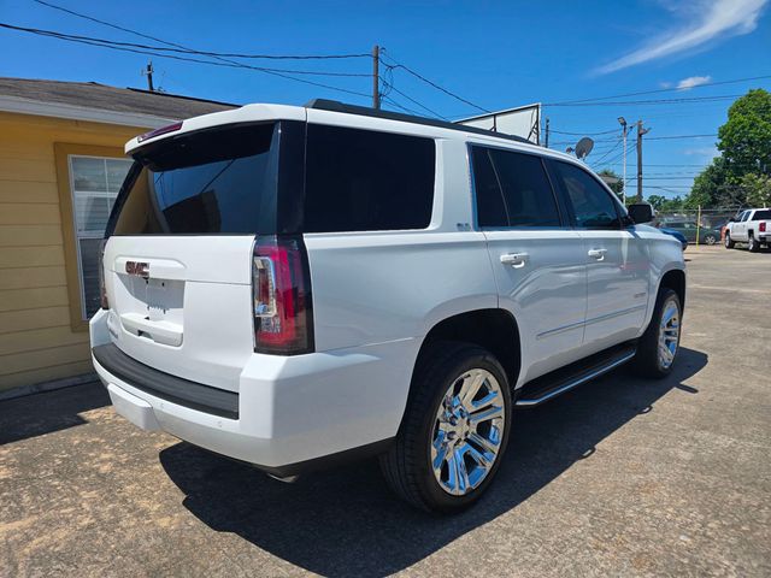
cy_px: 289
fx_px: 512
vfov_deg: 58.9
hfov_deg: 73.9
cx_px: 386
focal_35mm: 23
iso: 12
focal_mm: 6.3
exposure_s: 1/1047
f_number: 1.7
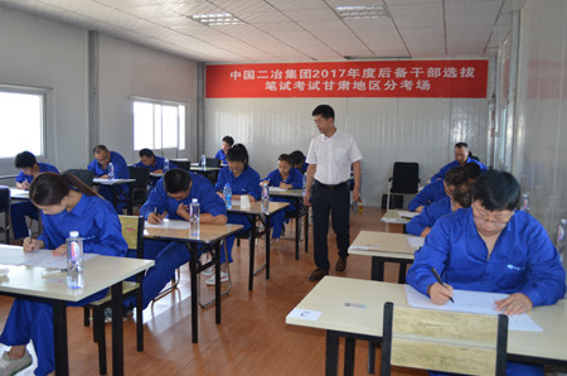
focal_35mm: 33
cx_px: 284
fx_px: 519
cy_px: 188
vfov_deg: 39.8
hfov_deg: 57.3
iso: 400
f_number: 4
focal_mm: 22
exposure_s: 1/80
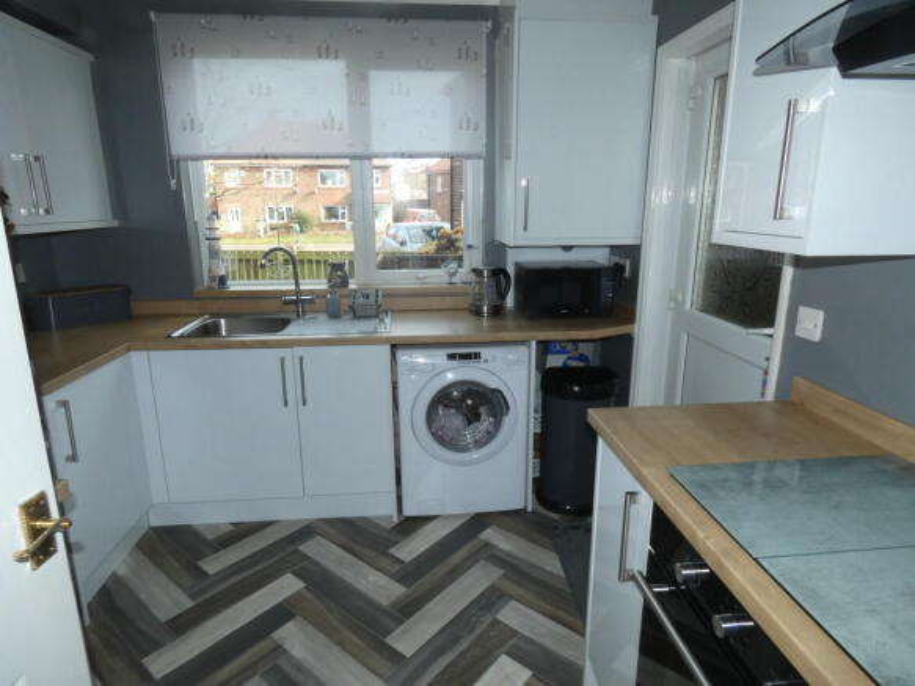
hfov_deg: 81.8
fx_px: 529
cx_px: 458
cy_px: 343
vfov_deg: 66.0
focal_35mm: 20
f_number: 7.1
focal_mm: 3.6
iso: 200
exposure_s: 1/60
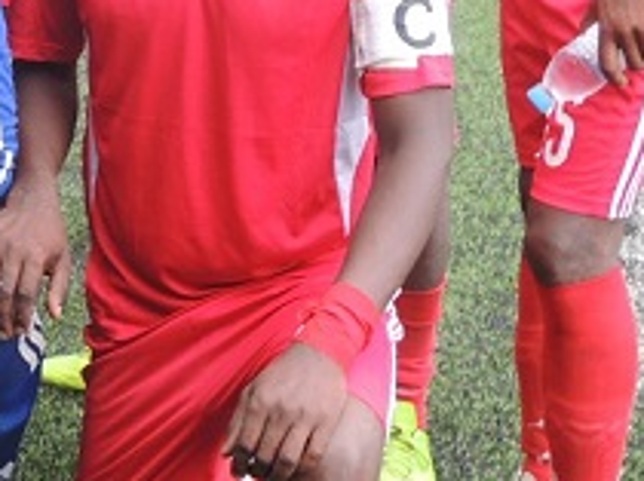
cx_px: -334
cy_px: 21
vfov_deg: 11.7
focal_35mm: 125
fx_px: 2323
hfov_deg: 14.6
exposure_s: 1/160
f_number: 3.2
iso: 100
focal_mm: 6.3
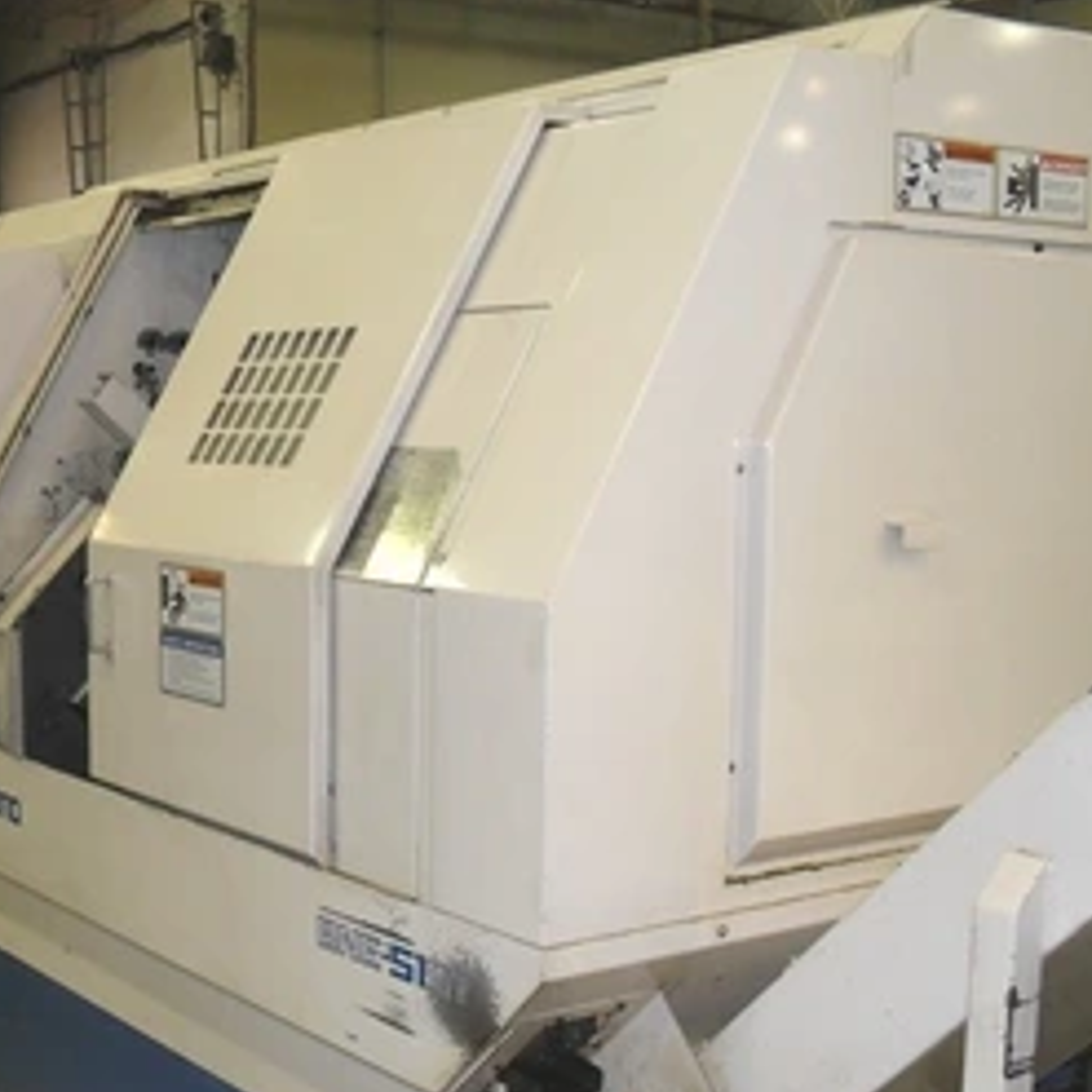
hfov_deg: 33.4
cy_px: 650
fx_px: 1785
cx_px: 292
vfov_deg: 33.9
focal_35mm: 50
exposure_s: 1/45
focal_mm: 6.3
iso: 200
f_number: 3.2
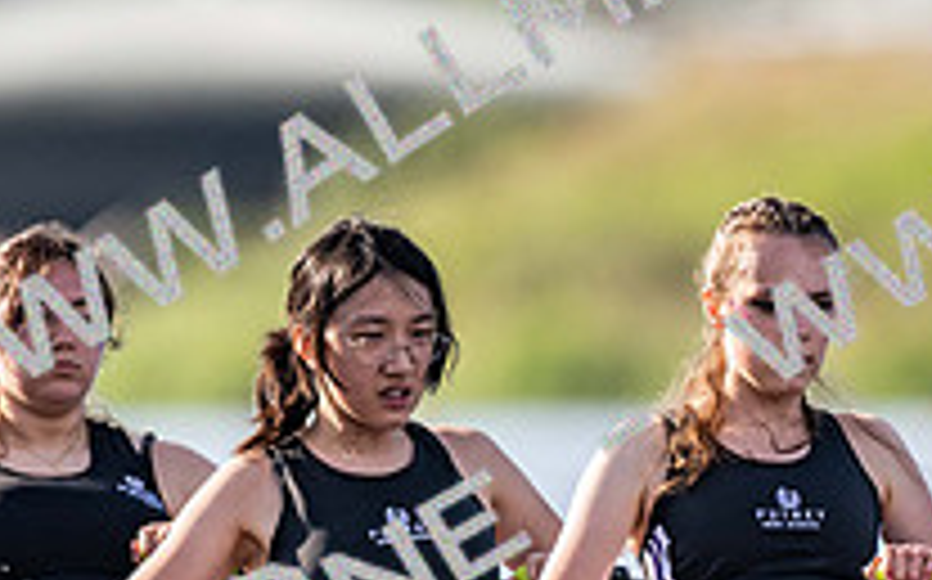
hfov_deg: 1.2
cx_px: 396
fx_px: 43526
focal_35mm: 1715
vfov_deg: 0.8
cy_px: 456
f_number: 5.6
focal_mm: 600
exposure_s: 1/2500
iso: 720
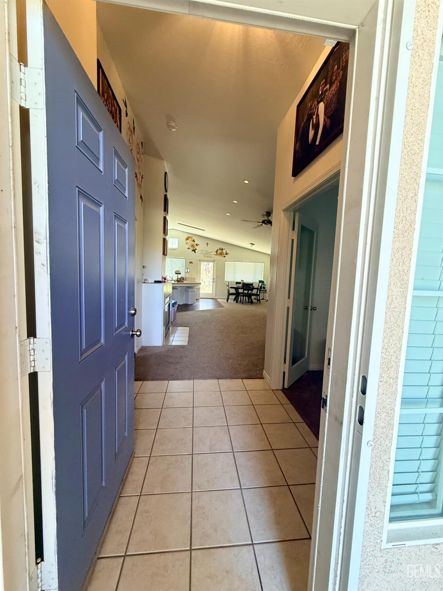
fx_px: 239
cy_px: 296
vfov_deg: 102.1
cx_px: 222
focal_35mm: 14
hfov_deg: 85.7
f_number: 2.2
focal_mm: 2.22
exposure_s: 1/120
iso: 400
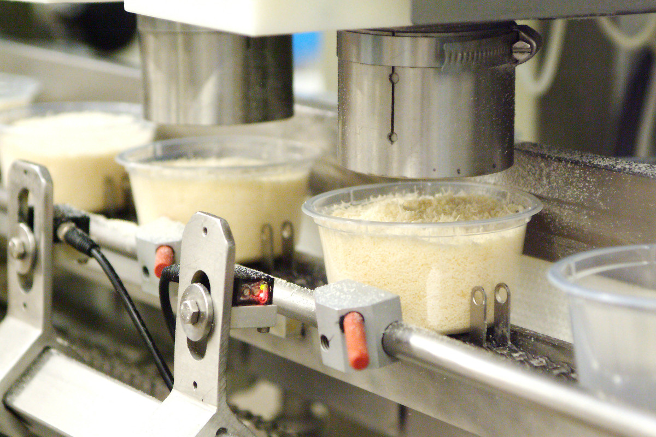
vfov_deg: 13.0
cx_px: 328
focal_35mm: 105
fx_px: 1913
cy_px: 218
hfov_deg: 19.5
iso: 1600
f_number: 4
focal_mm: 70
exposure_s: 1/60
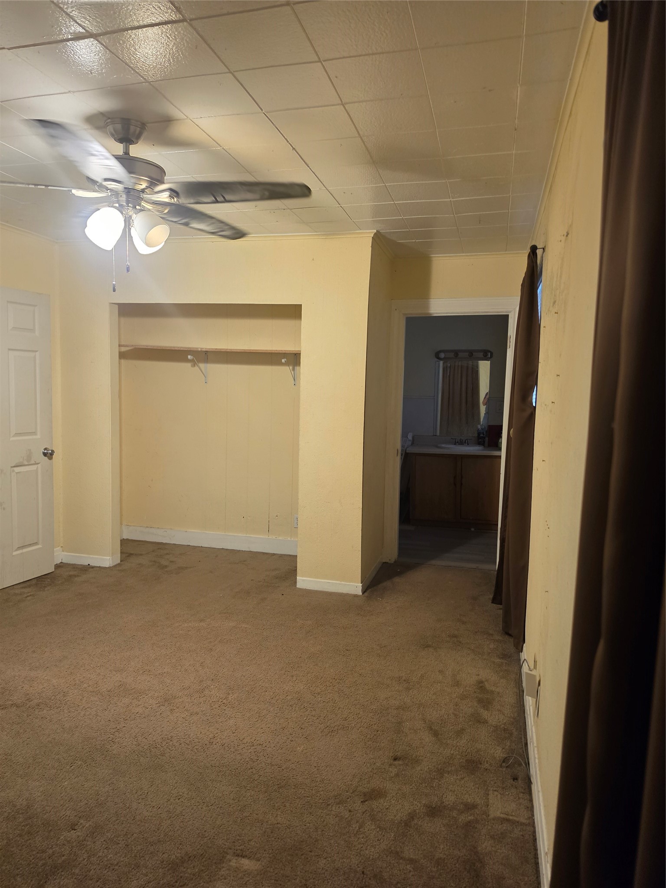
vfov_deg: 73.9
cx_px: 333
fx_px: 590
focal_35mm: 23
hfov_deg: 58.9
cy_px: 444
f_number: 1.4
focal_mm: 6.5
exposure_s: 1/120
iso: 320
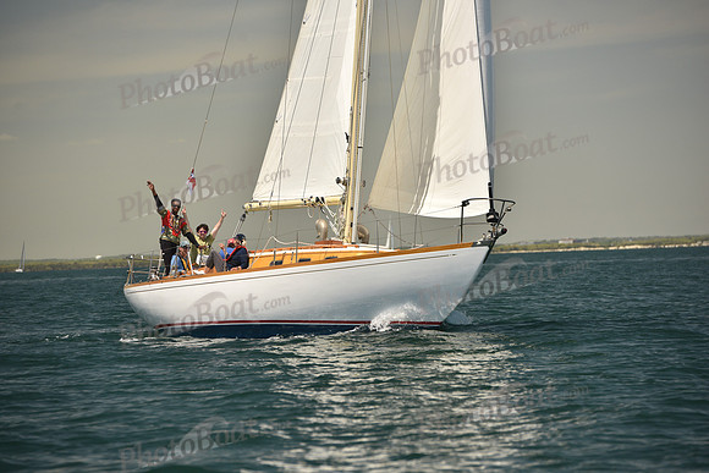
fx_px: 3841
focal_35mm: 195
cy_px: 236
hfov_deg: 10.5
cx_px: 354
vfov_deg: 7.0
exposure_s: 1/800
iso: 250
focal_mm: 195
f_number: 5.6
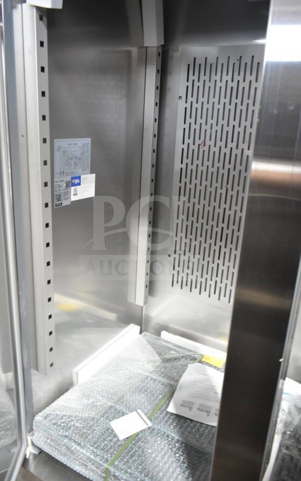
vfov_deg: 61.2
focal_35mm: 31
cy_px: 238
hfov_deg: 40.6
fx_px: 407
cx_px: 139
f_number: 4
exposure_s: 1/60
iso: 1600
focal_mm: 20
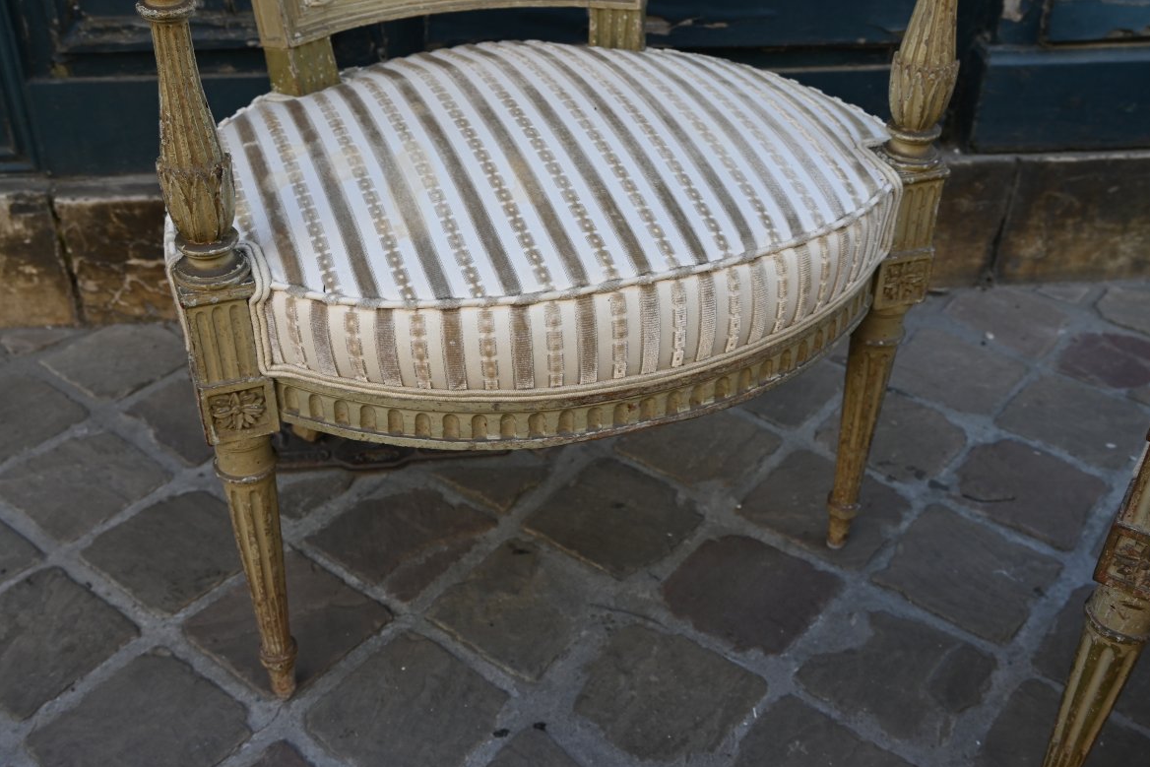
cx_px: 574
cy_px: 393
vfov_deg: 34.6
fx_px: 1230
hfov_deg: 50.1
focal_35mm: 39
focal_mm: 25
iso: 200
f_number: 5
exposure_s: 1/250
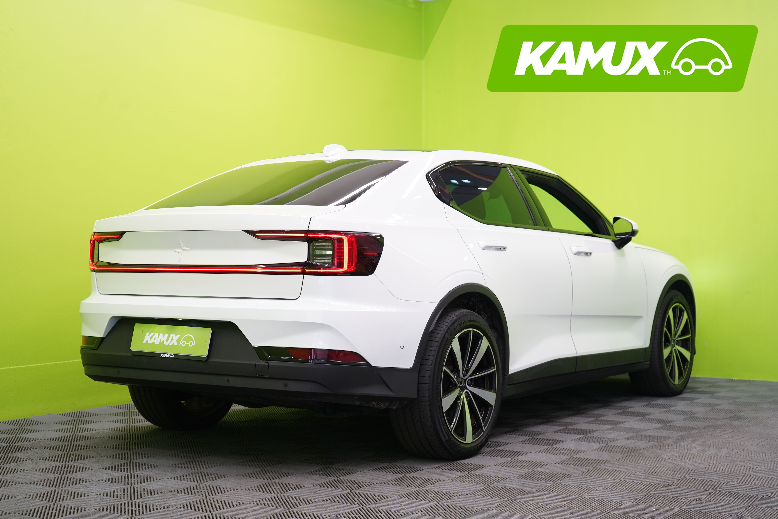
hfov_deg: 36.9
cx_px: 389
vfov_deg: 25.1
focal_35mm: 54
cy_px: 260
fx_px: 1167
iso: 400
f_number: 5
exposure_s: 1/30
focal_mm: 54
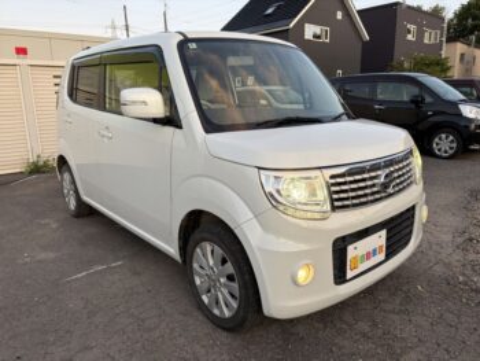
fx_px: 361
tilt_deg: -12.7
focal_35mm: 26
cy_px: 180
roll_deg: +0.9
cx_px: 240
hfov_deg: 67.3
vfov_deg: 53.1
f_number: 1.6
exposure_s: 1/121
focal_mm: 5.96
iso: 80
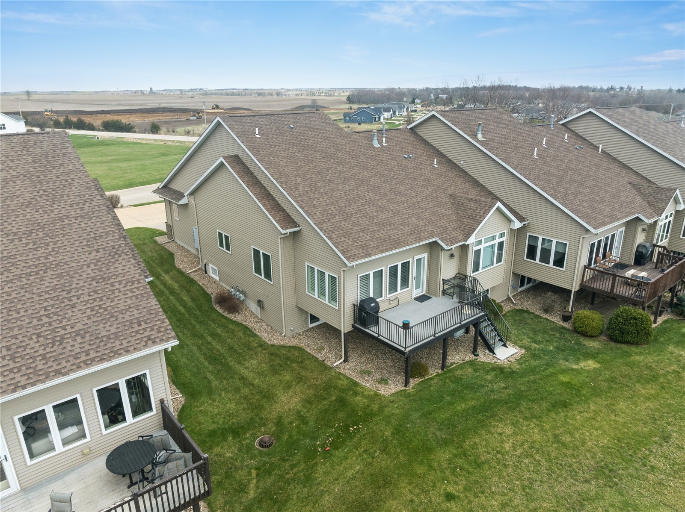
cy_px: 256
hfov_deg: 71.6
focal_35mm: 24
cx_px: 342
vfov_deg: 56.7
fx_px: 475
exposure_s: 1/1250
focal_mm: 12.3
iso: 200
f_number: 2.8
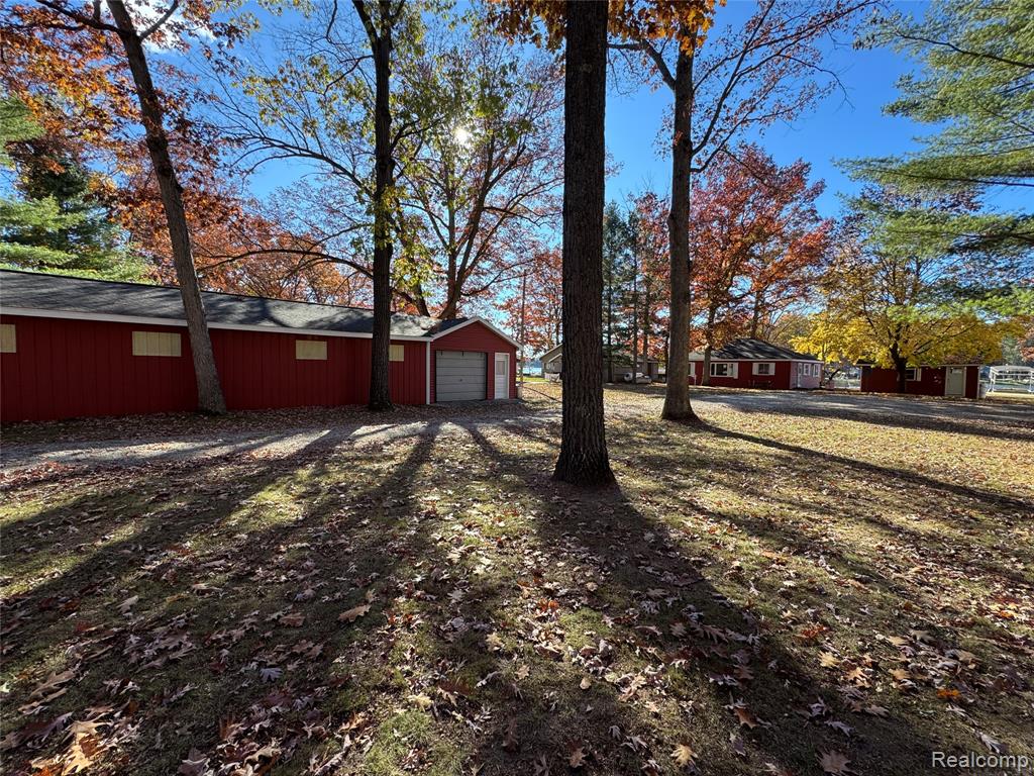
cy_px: 388
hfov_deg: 102.1
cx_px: 517
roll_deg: -2.0
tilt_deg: -3.0
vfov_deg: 85.7
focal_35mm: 14
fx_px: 418
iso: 40
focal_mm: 2.22
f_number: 2.2
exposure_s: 1/344
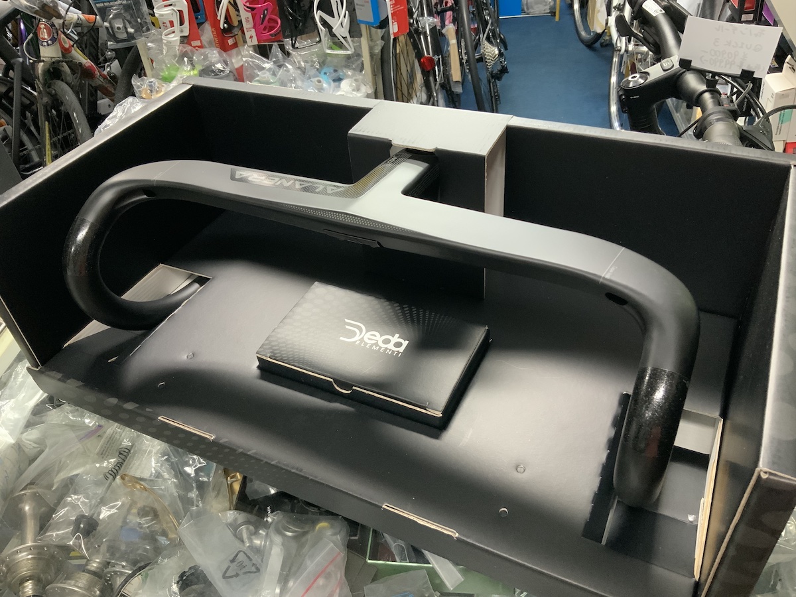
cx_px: 398
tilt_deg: -41.2
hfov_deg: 61.7
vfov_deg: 48.2
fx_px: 667
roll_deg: +6.6
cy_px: 298
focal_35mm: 29
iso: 250
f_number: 1.8
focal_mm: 3
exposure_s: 1/50
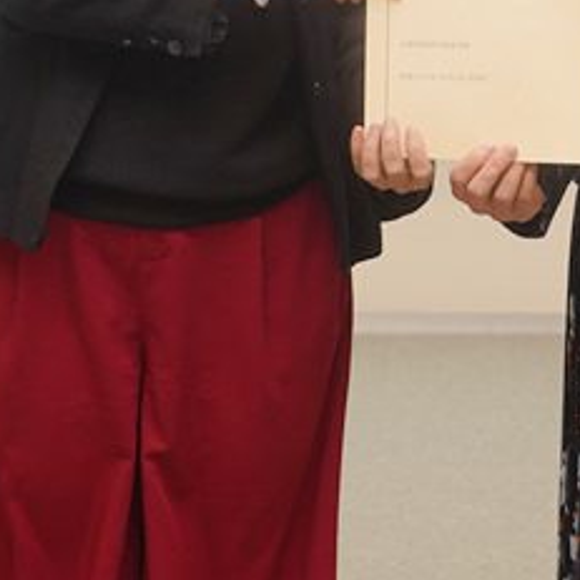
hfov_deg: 13.5
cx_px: 422
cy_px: -188
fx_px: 2445
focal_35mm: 129
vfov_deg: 13.0
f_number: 4
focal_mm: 35
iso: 1250
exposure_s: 1/250
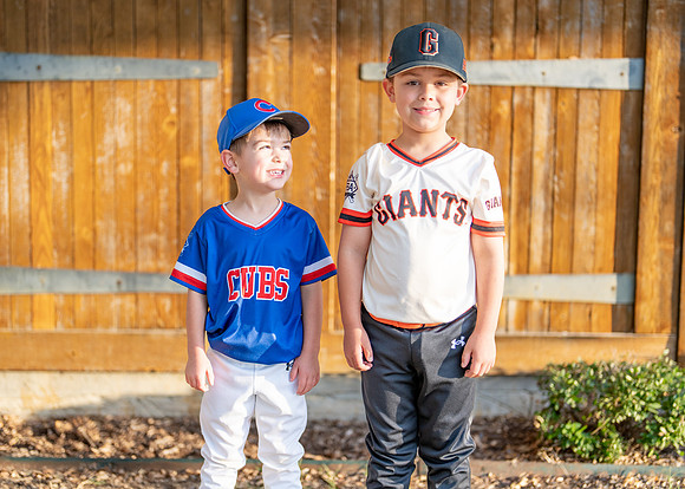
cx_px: 325
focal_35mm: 59
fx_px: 1146
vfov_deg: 24.1
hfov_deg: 33.3
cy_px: 254
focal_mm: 50
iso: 100
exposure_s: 1/1600
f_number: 1.2
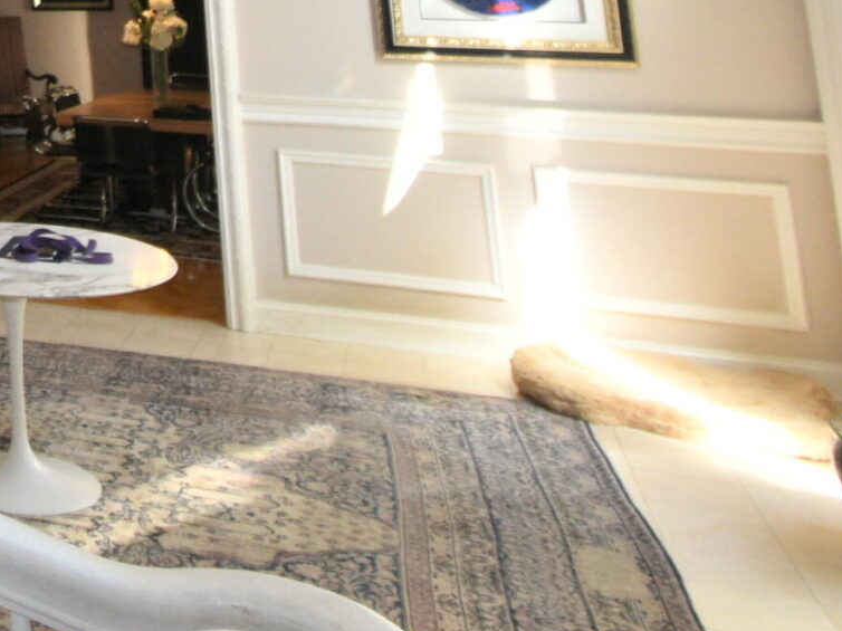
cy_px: -298
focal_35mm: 49
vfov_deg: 23.9
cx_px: -269
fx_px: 1191
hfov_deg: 30.3
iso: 800
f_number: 5.6
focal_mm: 10
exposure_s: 1/200
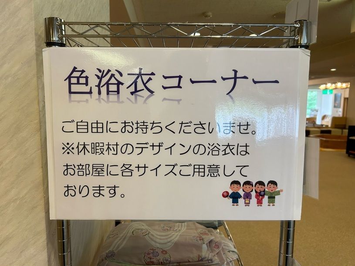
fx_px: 267
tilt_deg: -7.2
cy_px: 133
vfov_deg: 53.1
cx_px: 178
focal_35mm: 26
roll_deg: -0.7
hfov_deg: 67.3
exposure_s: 1/100
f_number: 1.5
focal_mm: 5.7
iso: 100
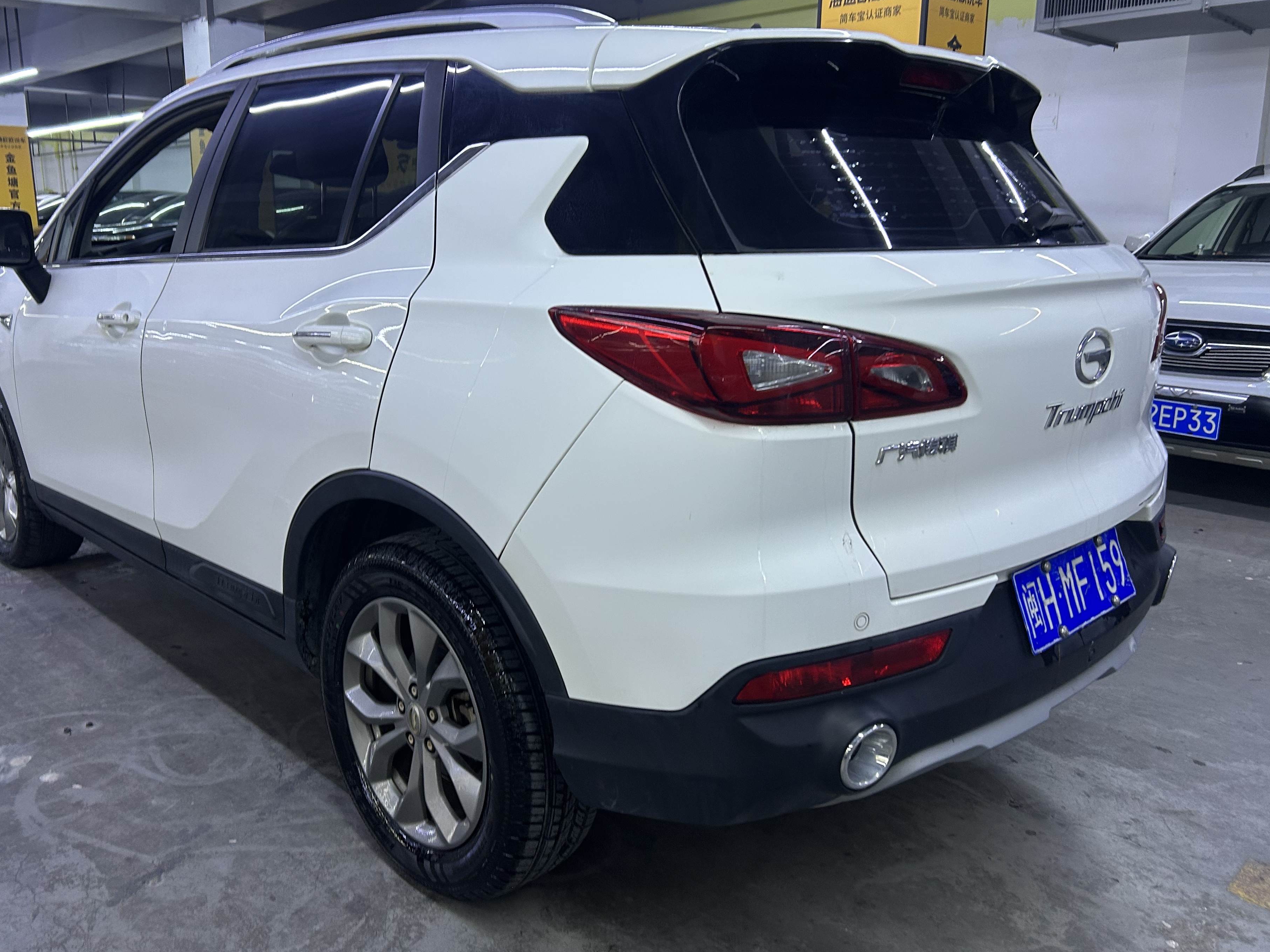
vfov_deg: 48.2
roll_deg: +0.4
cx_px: 567
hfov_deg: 61.5
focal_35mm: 29
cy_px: 445
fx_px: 1064
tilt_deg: -11.4
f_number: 1.5
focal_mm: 5.7
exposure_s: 1/50
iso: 125
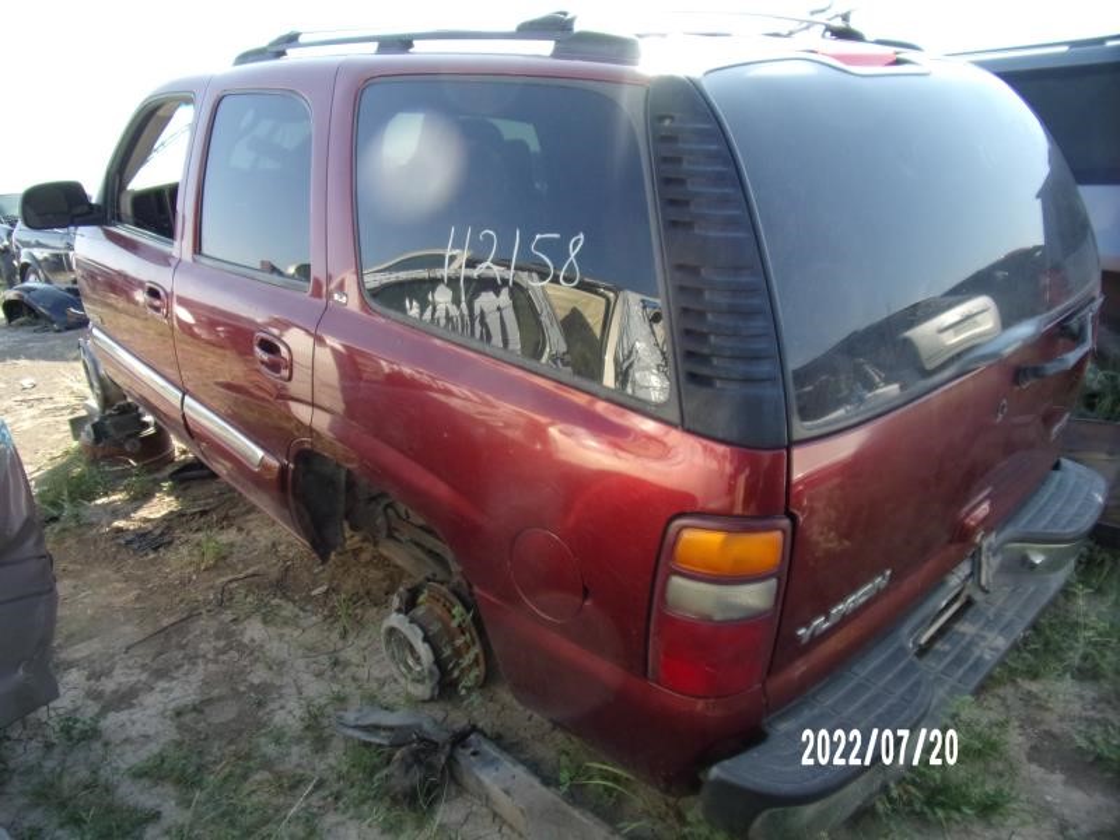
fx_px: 777
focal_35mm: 24
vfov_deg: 56.8
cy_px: 420
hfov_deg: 71.6
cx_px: 560
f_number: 3.3
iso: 80
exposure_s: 1/200
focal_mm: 4.3
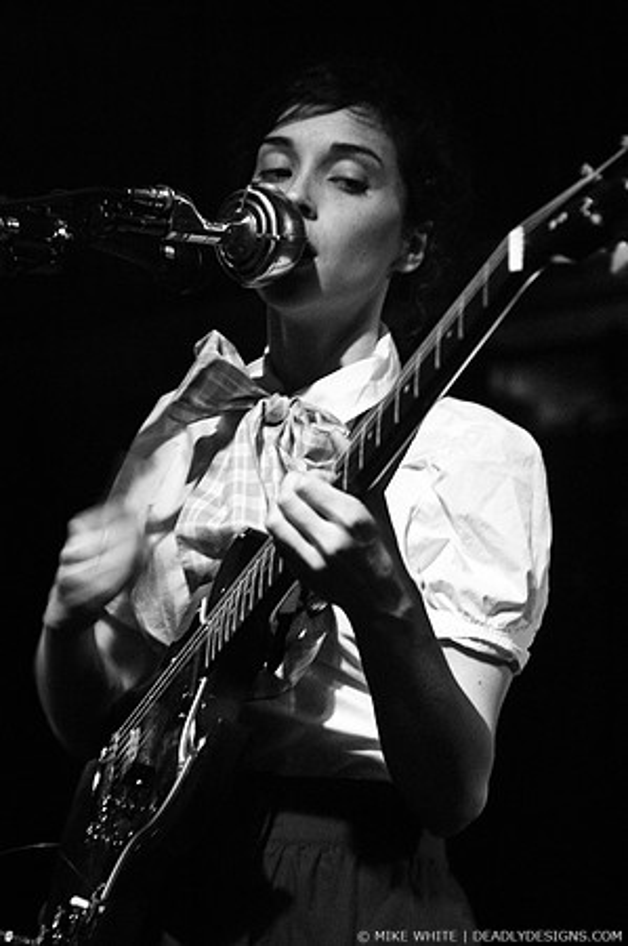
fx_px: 2754
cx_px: 314
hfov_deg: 13.0
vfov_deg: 19.5
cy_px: 473
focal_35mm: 105
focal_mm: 70
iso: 800
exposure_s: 1/25
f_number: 2.8
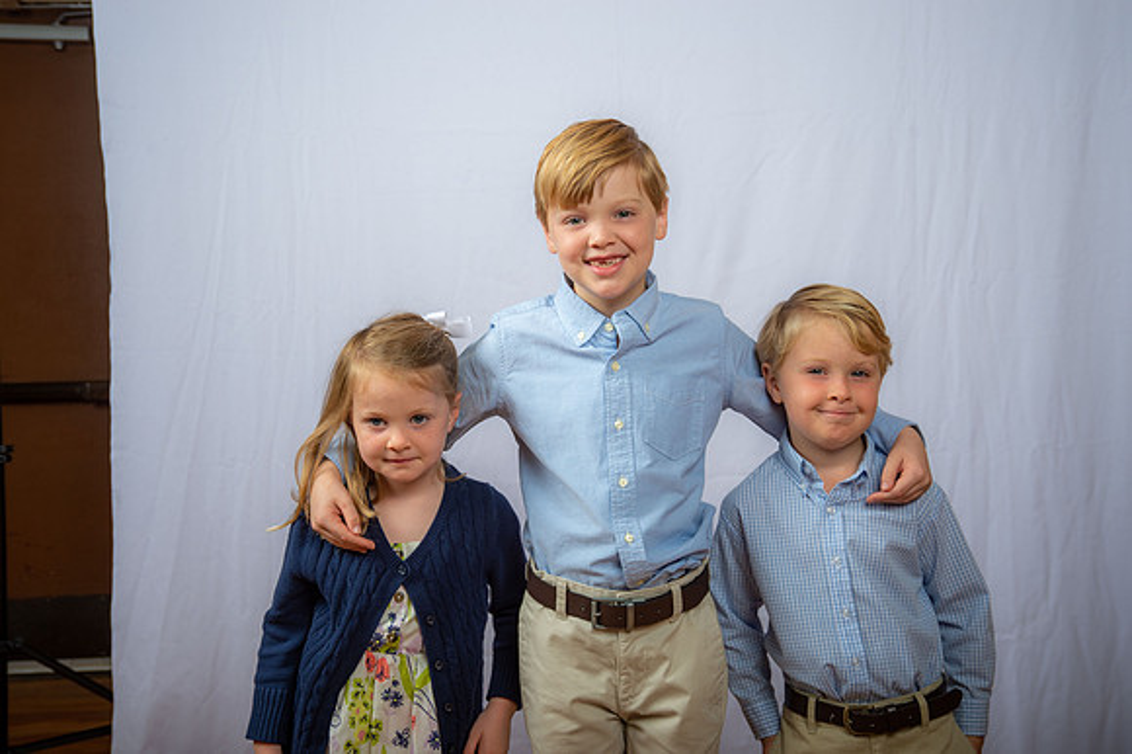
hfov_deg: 39.6
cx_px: 566
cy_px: 377
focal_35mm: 50
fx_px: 1571
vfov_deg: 27.0
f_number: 6.3
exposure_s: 1/200
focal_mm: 50
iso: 250
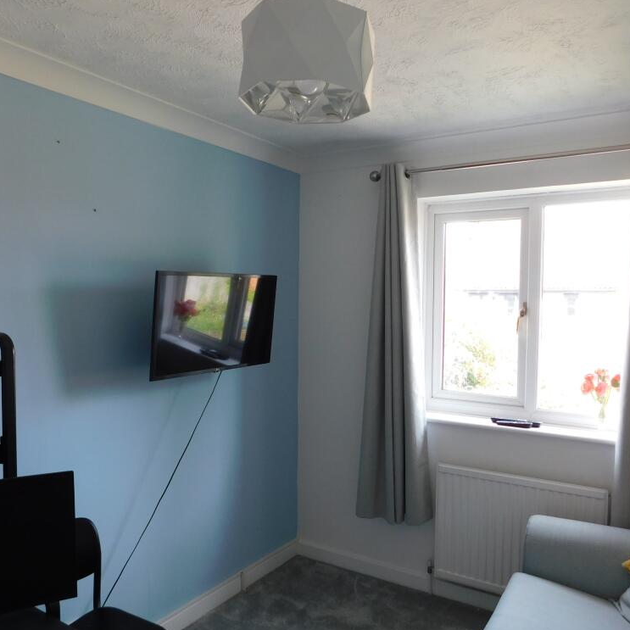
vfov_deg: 57.3
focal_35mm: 28
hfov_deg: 57.3
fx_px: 577
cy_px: 322
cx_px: 309
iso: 125
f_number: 3
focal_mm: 4
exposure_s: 1/50
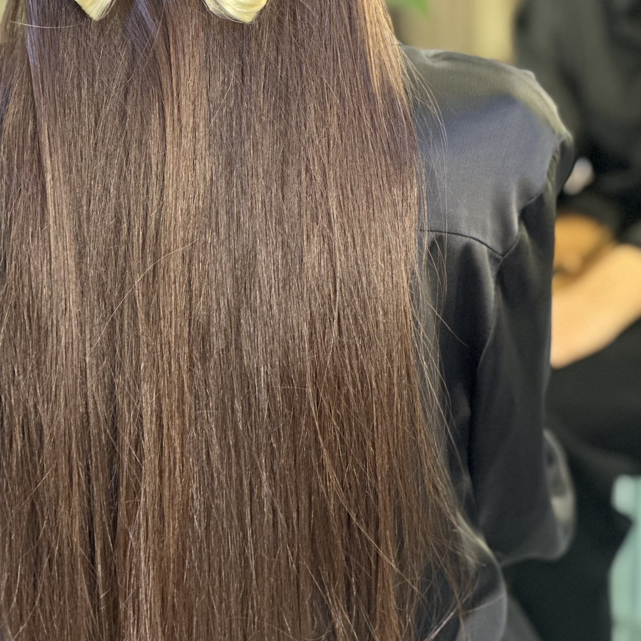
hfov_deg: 13.9
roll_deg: +0.4
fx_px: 2619
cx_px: 230
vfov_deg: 13.8
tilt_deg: -12.4
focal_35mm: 125
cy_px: 67
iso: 400
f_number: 2.8
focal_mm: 9
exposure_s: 1/33
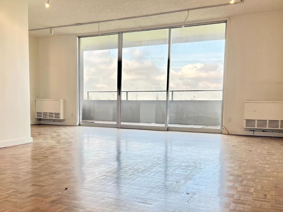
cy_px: 130
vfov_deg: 38.4
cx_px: 111
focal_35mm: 37
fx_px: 302
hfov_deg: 49.8
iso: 50
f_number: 1.5
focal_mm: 5.7
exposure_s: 1/427
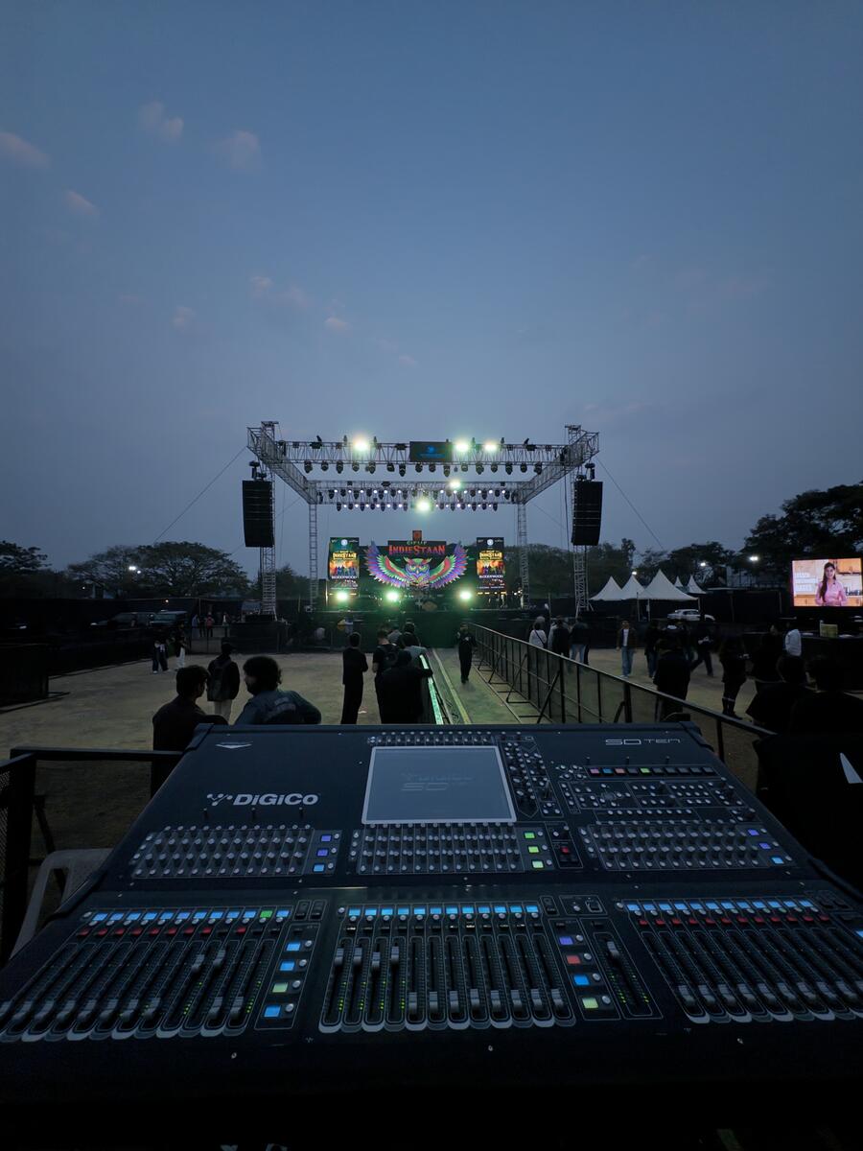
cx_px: 432
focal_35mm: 14
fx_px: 465
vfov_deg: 102.1
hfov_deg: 85.7
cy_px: 576
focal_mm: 2.22
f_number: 2.2
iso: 32
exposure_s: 1/1256
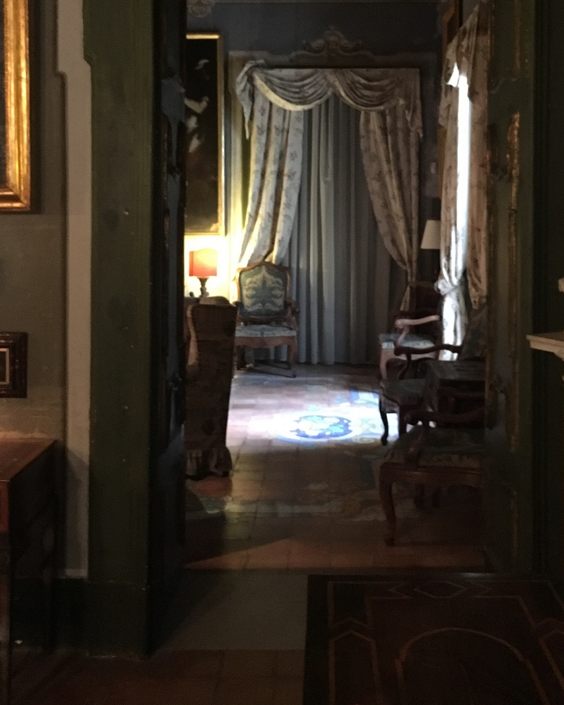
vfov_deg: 41.4
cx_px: 309
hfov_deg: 34.1
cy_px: 230
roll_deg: -1.1
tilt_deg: -0.8
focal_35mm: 44
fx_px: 918
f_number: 2.2
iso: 640
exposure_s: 1/17
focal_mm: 4.15
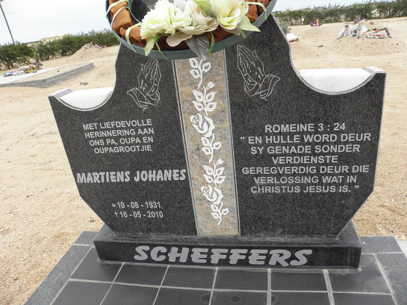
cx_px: 204
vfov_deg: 53.1
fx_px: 306
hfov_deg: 67.3
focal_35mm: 26
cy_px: 152
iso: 64
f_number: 3.5
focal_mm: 4.6
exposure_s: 1/60
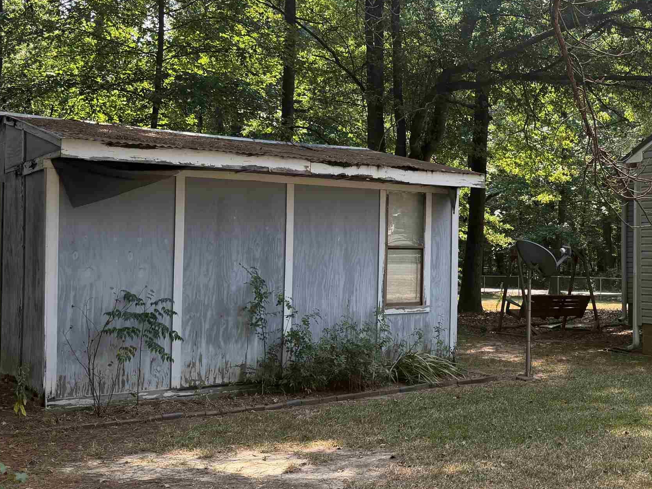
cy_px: 225
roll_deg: +0.0
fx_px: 829
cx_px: 549
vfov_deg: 32.9
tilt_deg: +2.0
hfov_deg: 40.6
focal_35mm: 44
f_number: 1.78
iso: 100
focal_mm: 6.76
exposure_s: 1/967
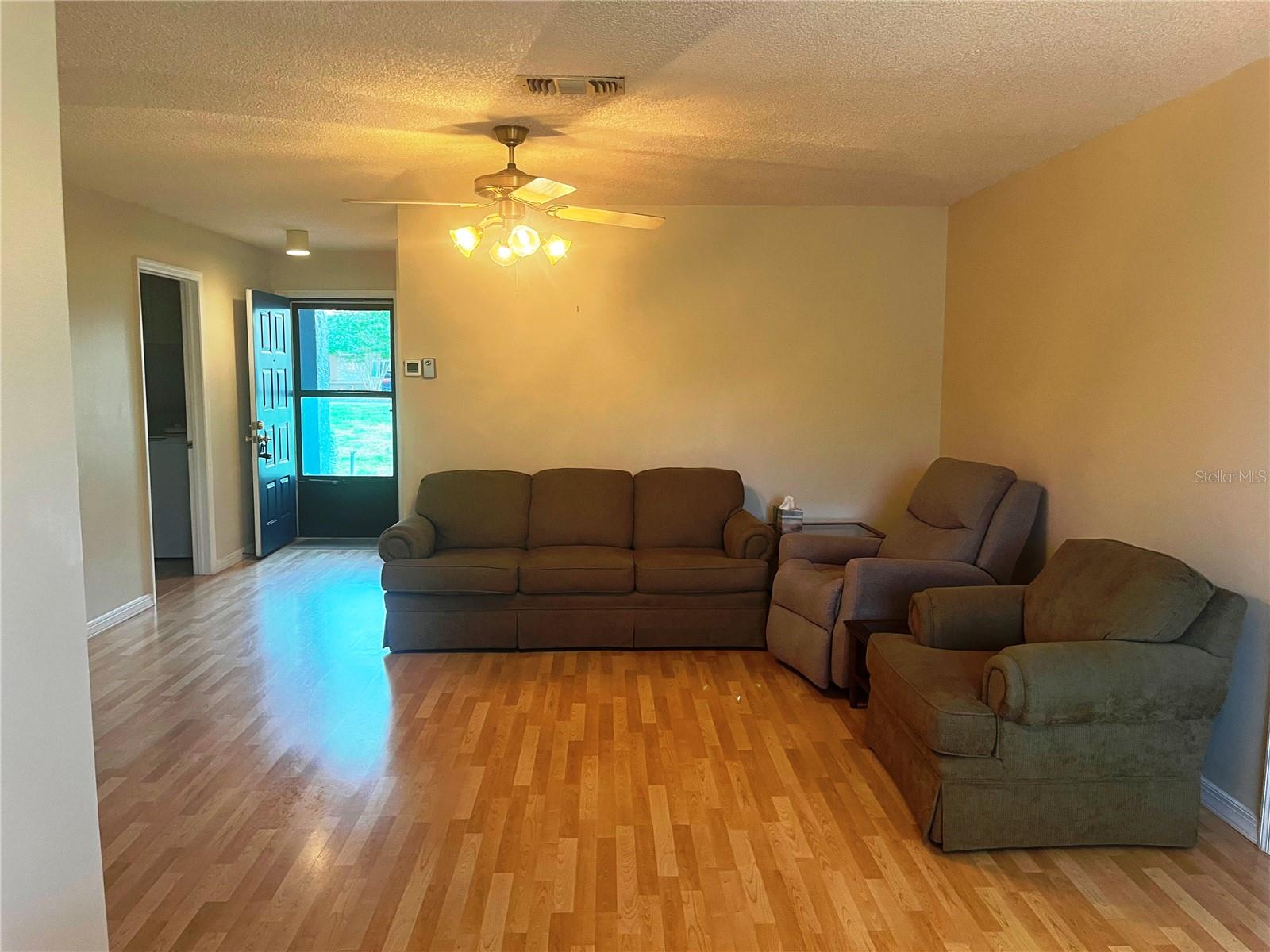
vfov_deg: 53.1
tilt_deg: -5.4
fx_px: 954
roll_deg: -0.1
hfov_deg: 67.3
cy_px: 476
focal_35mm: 26
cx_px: 635
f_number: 1.6
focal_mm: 5.1
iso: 200
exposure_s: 1/60
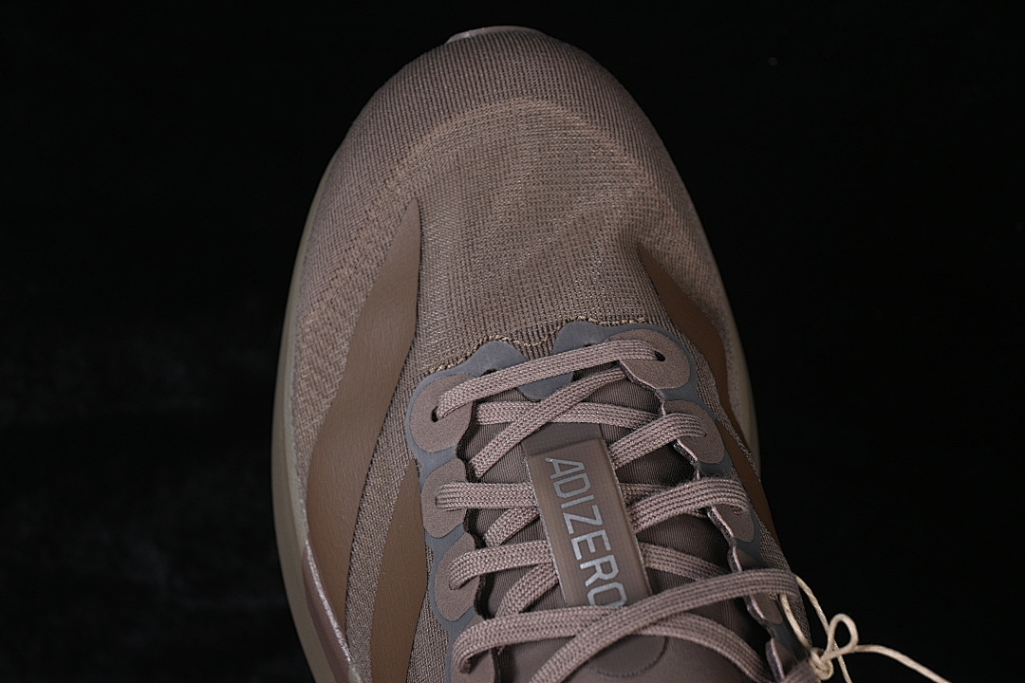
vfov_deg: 18.2
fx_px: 2135
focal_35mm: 75
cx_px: 512
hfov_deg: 27.0
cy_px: 342
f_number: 6.3
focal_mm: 50
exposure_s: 1/60
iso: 160
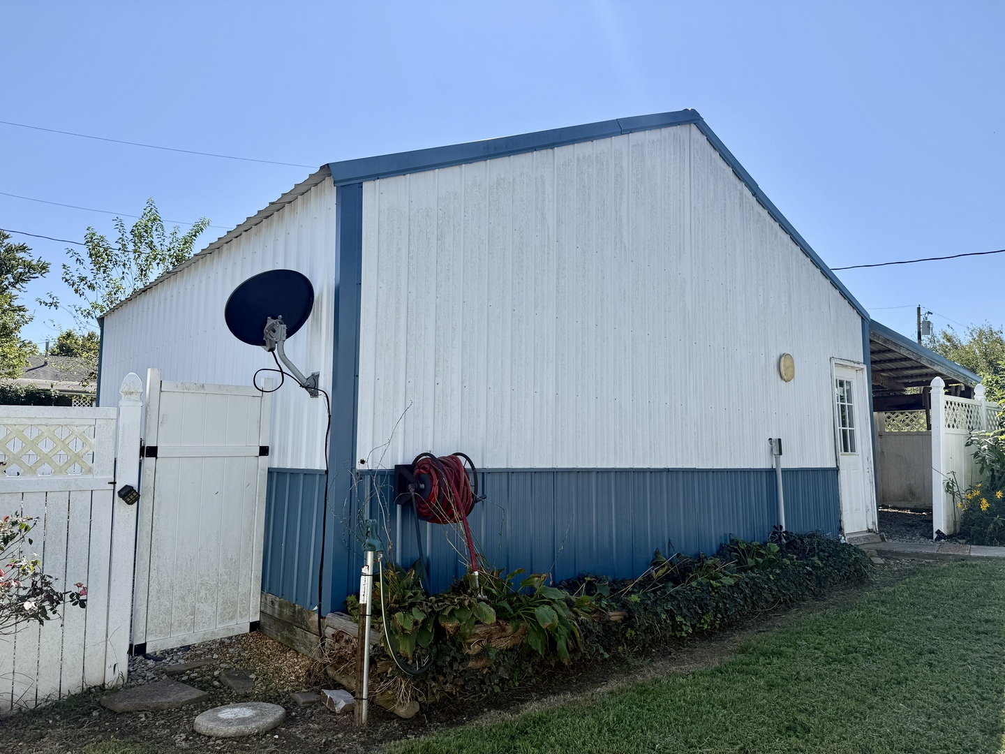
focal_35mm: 24
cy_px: 377
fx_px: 697
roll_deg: -0.9
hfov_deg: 71.6
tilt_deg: +6.6
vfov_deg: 56.8
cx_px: 502
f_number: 1.78
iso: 80
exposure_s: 1/4405
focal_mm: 6.76
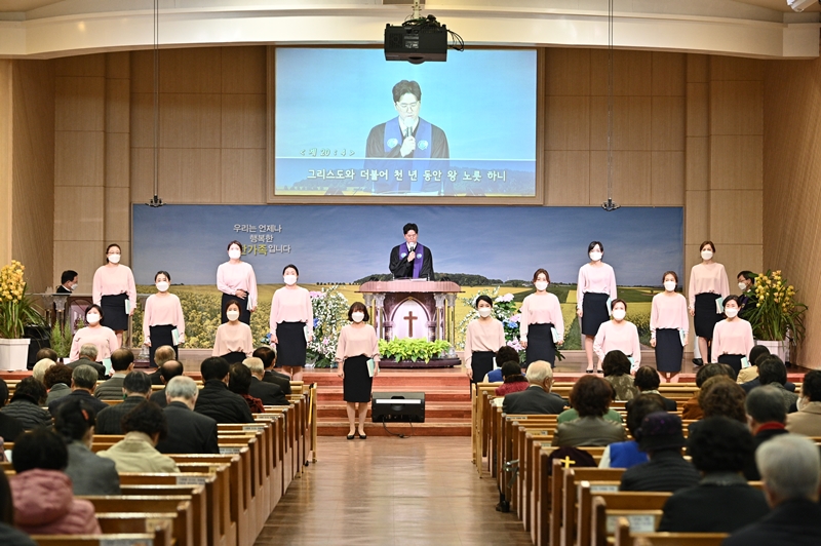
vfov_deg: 14.4
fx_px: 2165
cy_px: 273
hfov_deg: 21.5
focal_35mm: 95
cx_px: 410
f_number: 3.5
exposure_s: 1/320
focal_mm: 95
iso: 1600
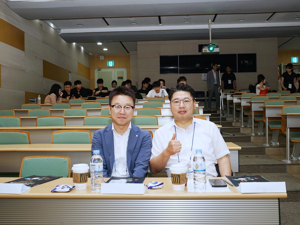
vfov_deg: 40.7
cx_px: 155
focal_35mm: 35
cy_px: 112
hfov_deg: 52.6
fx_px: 303
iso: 400
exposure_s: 1/100
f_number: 8
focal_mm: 32
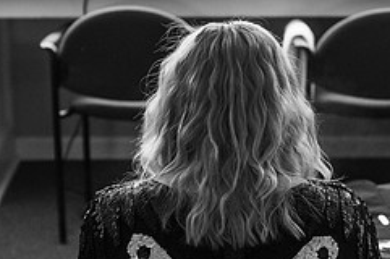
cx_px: 278
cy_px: 117
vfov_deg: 12.9
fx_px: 1147
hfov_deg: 19.2
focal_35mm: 106
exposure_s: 1/125
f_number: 3.2
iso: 1600
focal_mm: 40
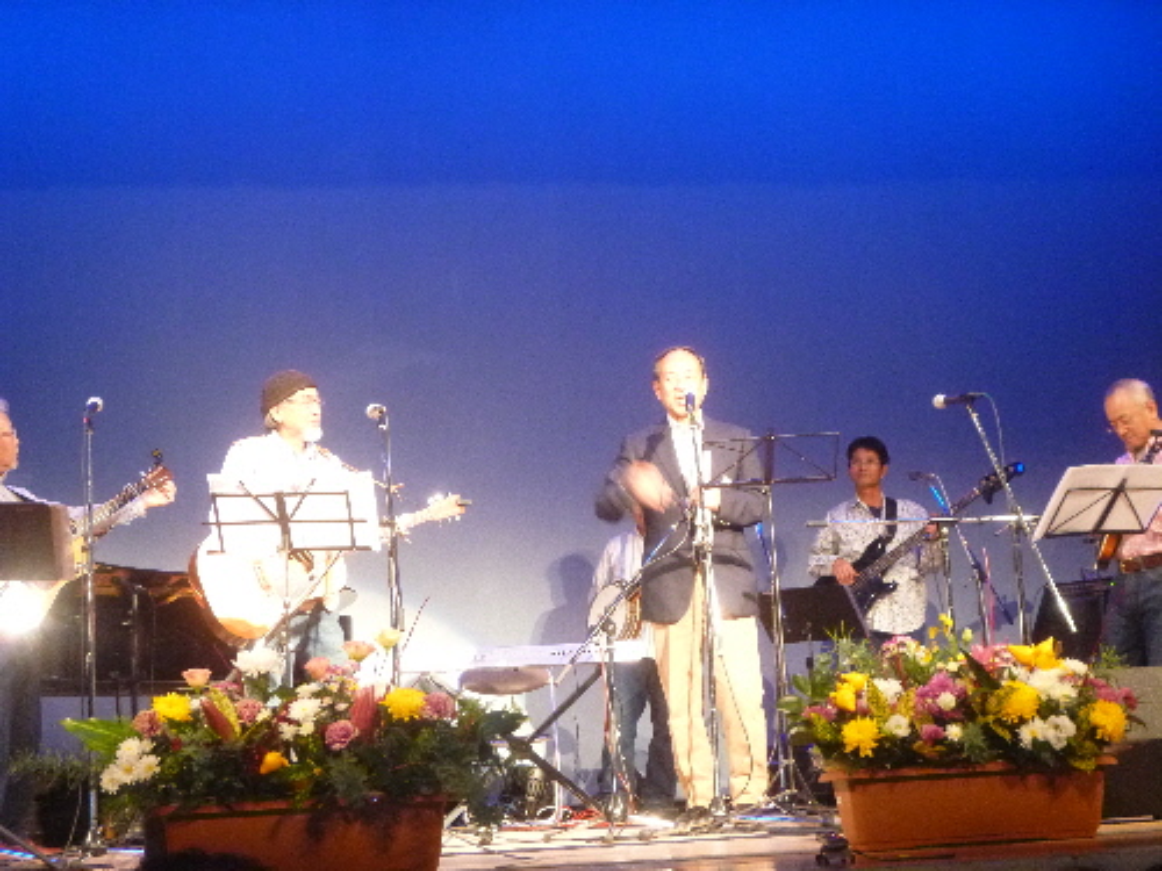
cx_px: 581
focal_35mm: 58
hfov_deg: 33.2
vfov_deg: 25.2
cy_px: 436
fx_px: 1947
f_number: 3.8
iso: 800
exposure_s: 1/13
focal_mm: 10.3
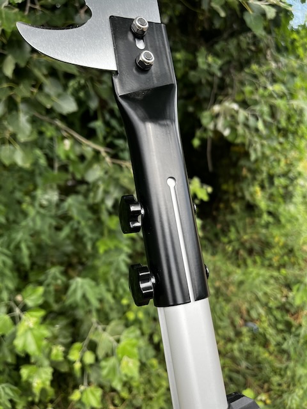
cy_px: 204
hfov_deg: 53.1
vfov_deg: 67.3
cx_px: 154
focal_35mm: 26
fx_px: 307
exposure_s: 1/504
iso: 50
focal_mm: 5.1
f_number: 1.6
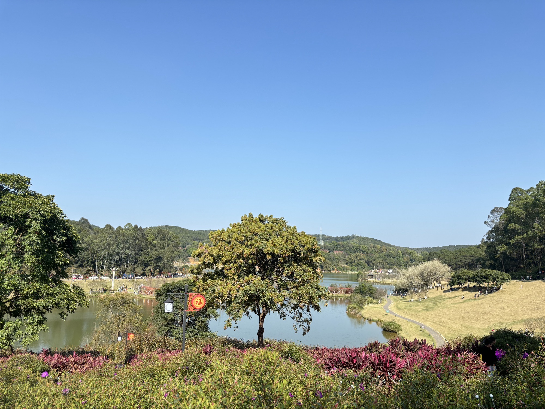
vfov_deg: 53.1
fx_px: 410
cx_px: 272
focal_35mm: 26
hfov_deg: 67.3
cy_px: 204
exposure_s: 1/2193
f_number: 1.6
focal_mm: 5.96
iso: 50
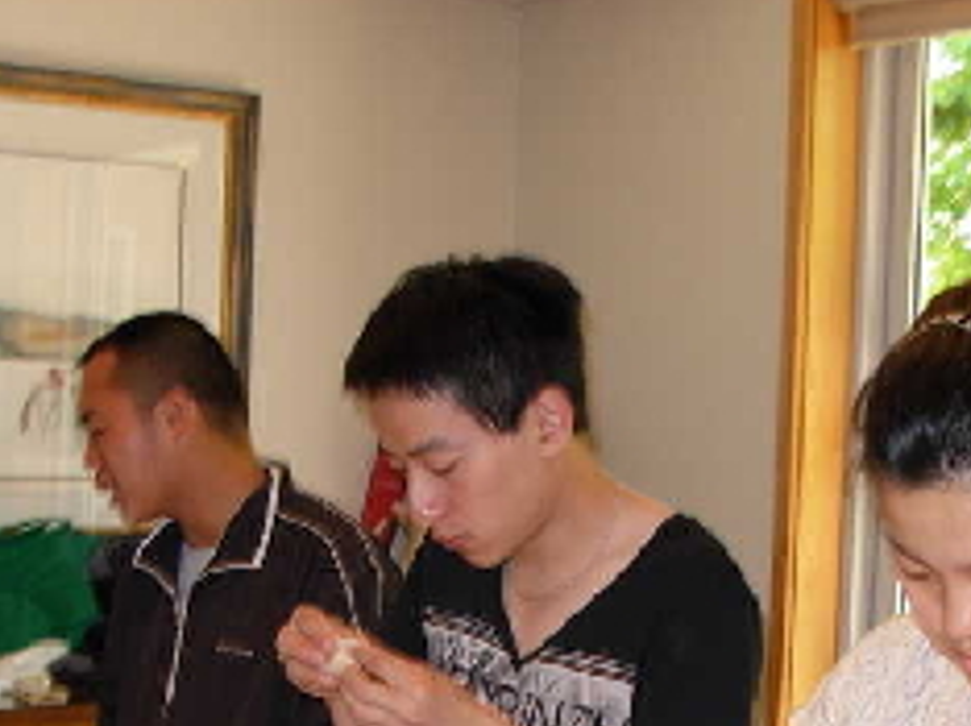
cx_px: 440
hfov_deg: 25.0
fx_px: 2186
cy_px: 734
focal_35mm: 78
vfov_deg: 18.4
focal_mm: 6.3
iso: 100
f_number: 2.9
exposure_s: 1/28.5
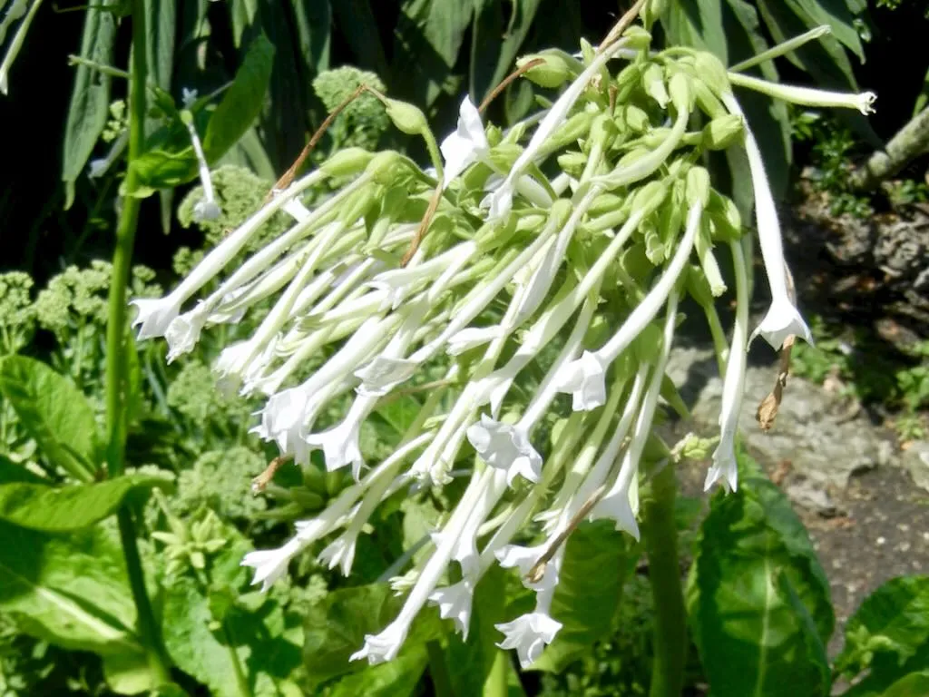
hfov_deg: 36.8
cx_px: 464
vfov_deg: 28.0
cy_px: 348
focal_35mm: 52
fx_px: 1396
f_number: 3.9
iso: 160
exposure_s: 1/991
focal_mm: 9.3
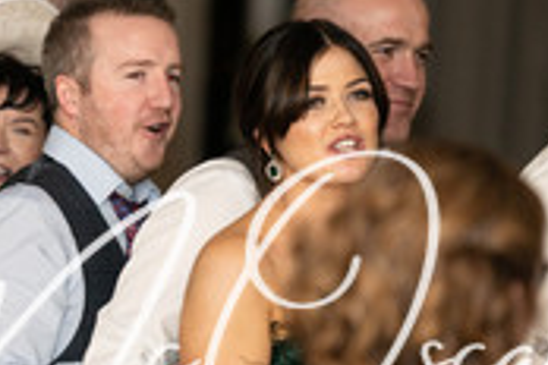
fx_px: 6134
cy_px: 190
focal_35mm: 403
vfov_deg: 3.4
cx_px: -13
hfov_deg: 5.1
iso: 400
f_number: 2.8
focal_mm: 175
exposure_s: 1/200
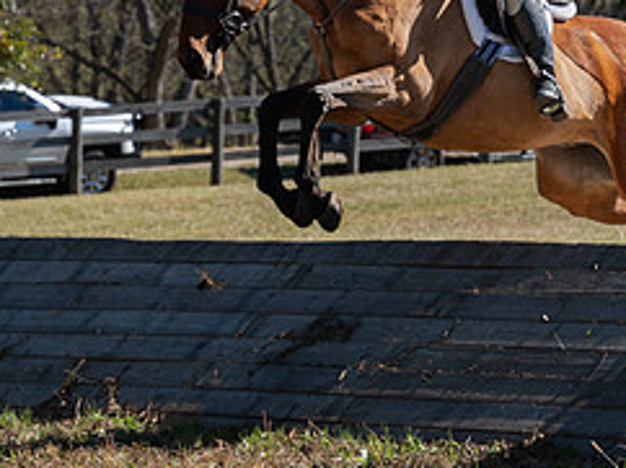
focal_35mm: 234
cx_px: 442
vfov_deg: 6.3
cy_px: -88
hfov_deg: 8.5
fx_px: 4227
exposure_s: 1/800
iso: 200
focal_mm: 70
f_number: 5.6
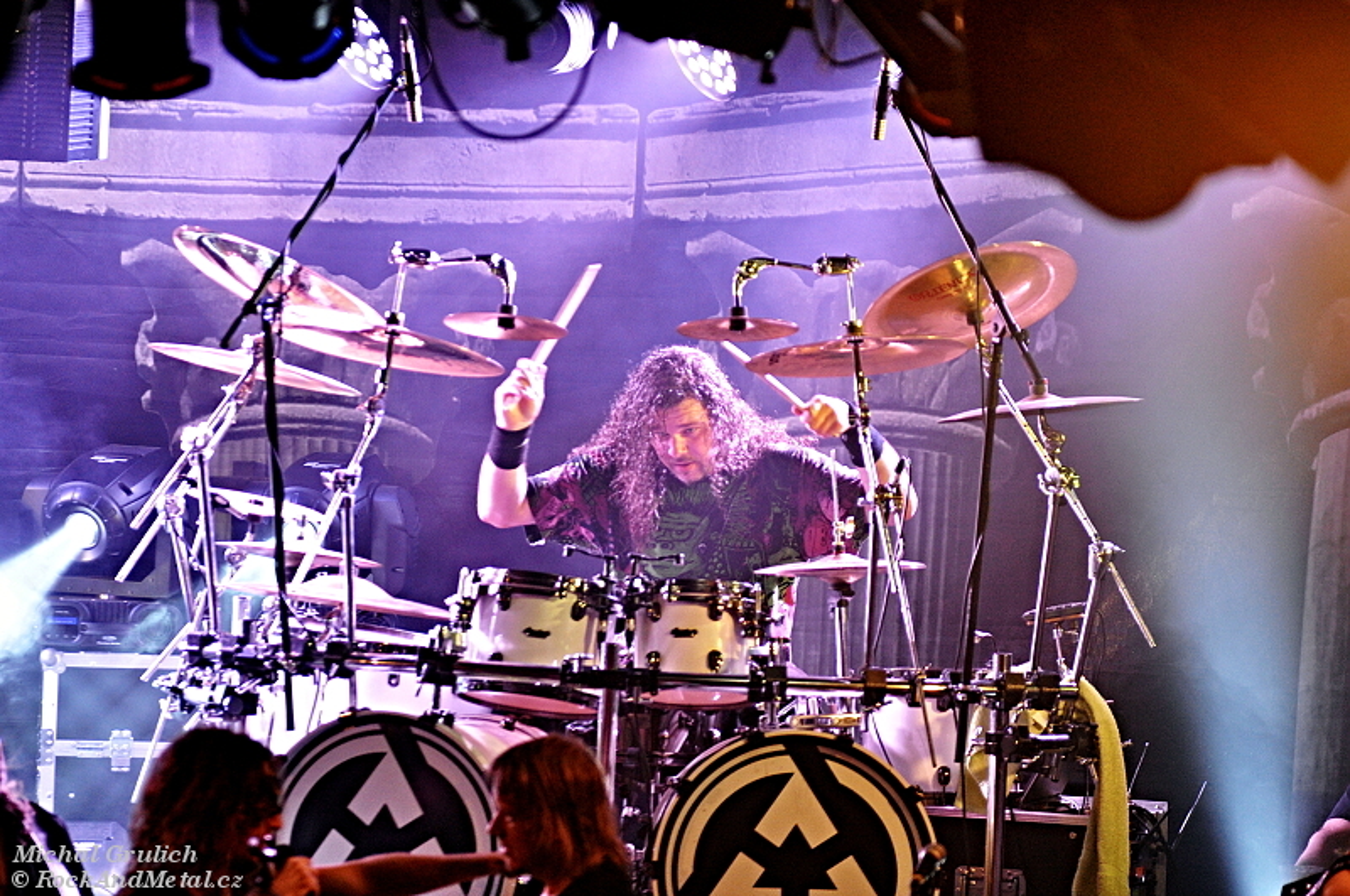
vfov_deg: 4.6
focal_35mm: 300
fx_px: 11234
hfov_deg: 6.9
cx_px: 675
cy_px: 448
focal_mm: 200
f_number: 2.8
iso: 800
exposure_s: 1/125
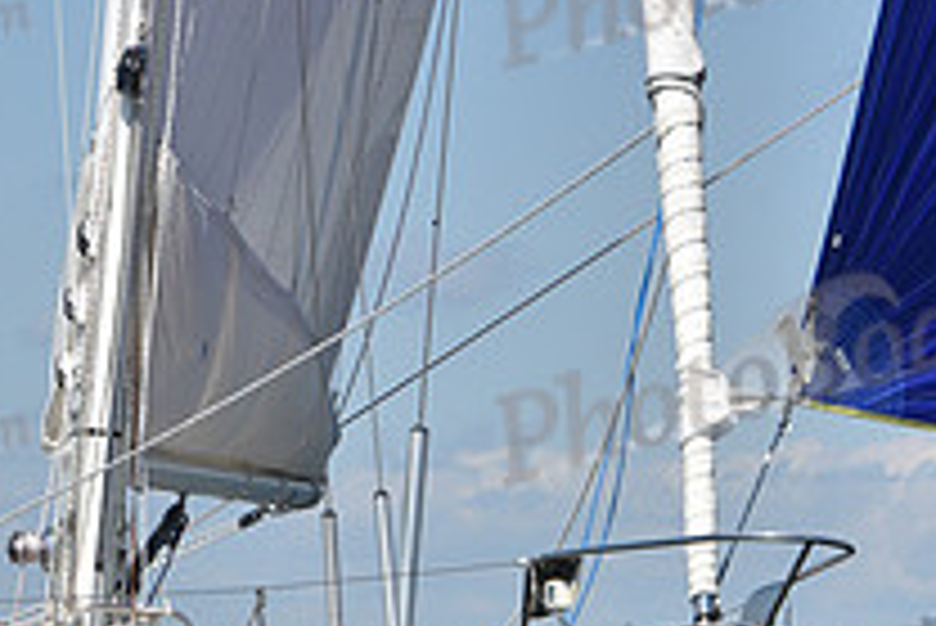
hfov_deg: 6.2
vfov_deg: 4.1
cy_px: 664
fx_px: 8690
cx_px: 266
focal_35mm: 334
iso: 320
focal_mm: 120
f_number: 10
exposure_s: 1/1250
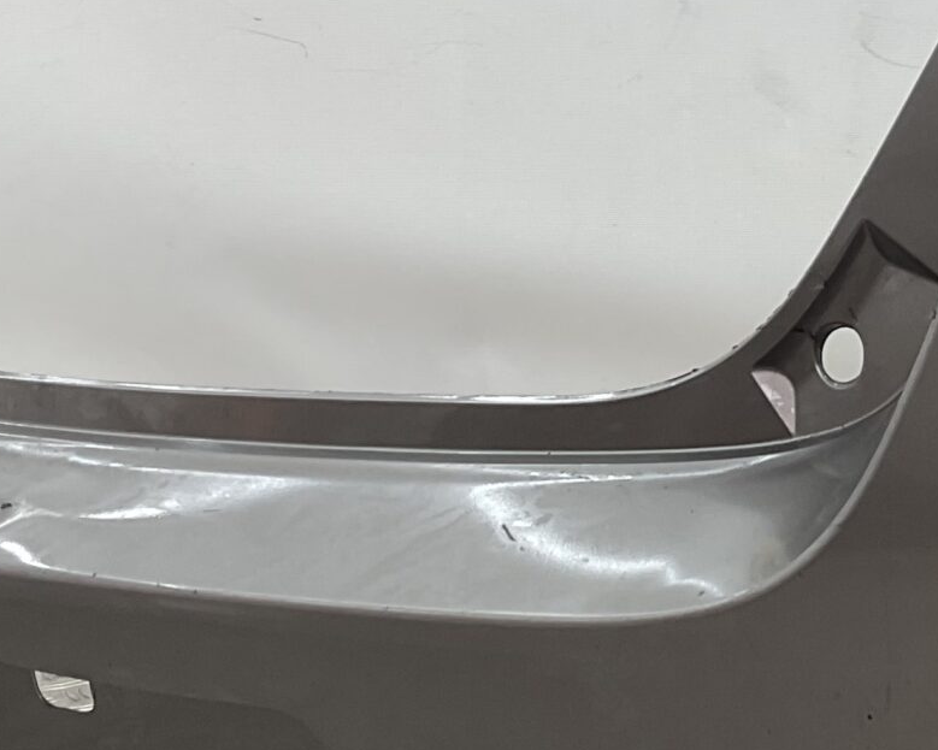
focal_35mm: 93
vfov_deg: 16.5
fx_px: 2581
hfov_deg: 20.3
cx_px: 810
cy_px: 255
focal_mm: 3
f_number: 1.8
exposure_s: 1/120
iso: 20
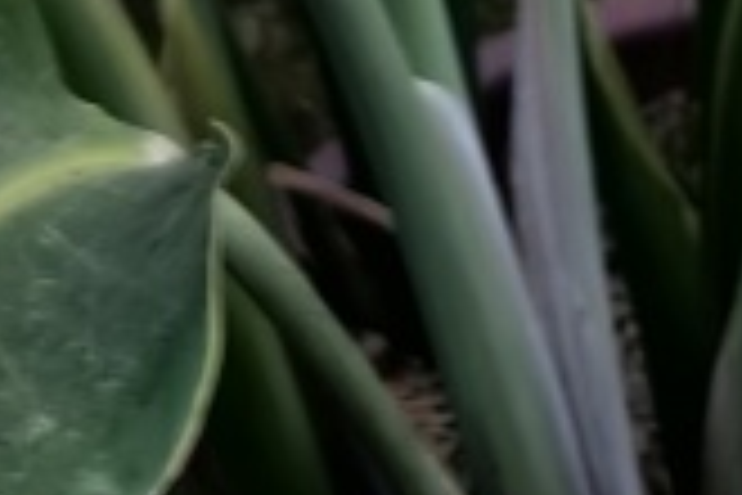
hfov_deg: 11.1
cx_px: 872
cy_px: -709
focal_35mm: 182
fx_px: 3751
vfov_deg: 7.1
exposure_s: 1/33.3
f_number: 1.4
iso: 125
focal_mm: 5.75
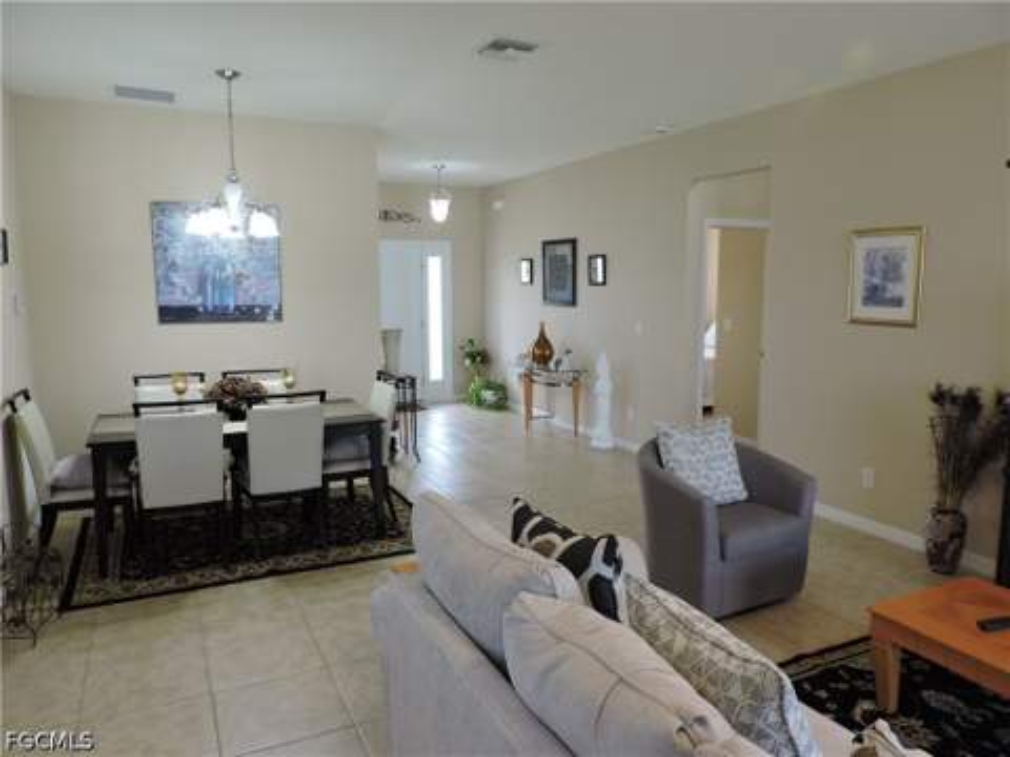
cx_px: 505
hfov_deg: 71.6
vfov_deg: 56.8
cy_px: 378
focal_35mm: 24
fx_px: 700
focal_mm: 4.3
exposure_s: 1/30
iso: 200
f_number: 3
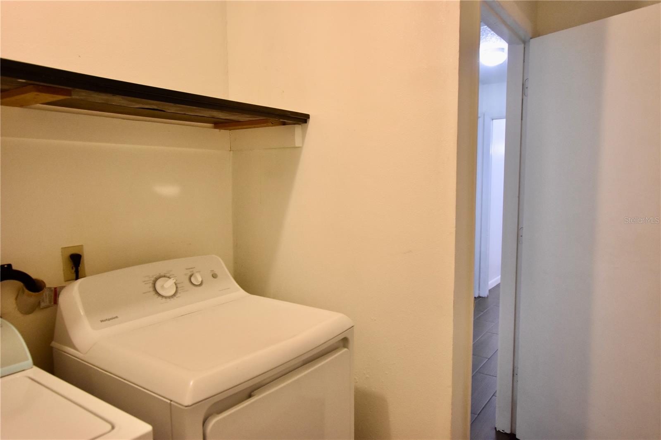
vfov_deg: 50.4
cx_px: 330
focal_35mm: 26
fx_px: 468
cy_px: 220
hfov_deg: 70.4
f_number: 4
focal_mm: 17
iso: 1800
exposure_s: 1/60
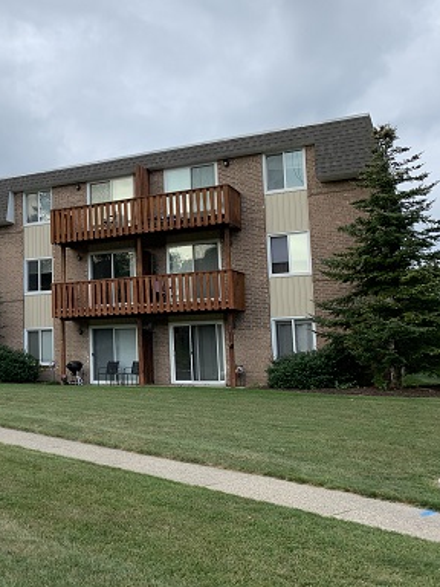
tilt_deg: +7.4
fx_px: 695
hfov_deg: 33.4
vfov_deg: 45.8
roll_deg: +1.0
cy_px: 284
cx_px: 51
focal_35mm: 41
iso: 25
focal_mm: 4.25
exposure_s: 1/518
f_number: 1.8
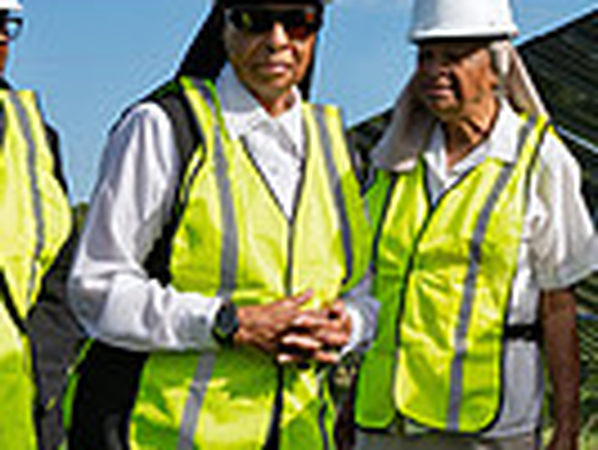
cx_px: 715
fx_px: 2023
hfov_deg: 16.2
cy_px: 236
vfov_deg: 12.7
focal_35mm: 117
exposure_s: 1/500
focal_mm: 28
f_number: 10
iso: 200
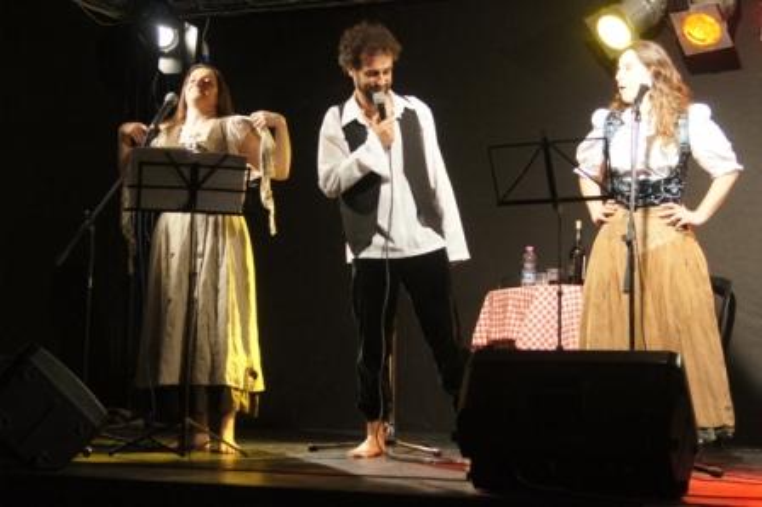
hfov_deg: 29.9
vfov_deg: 20.1
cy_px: 254
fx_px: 1428
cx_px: 381
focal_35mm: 68
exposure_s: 1/80
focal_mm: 45
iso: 1600
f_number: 5
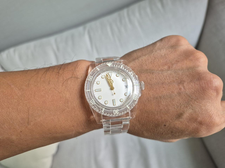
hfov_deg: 73.9
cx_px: 112
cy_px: 84
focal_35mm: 23
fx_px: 149
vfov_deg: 58.9
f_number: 1.8
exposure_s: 1/120
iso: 50
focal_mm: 5.4
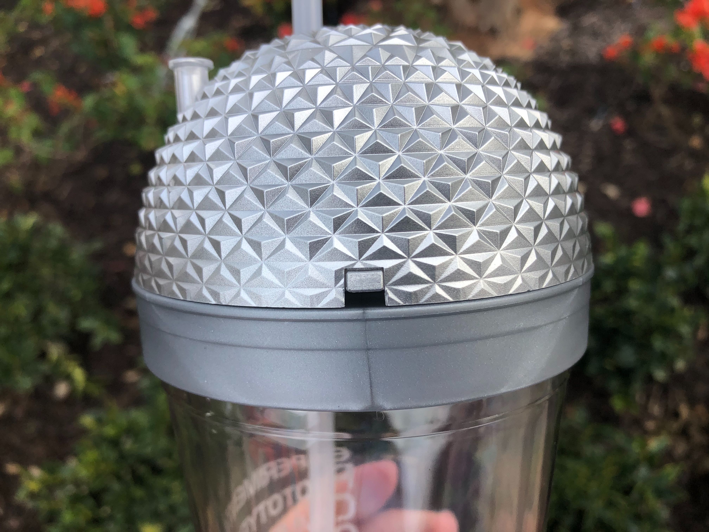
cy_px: 266
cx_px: 354
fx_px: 573
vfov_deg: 49.7
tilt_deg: -49.2
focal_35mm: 28
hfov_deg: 63.4
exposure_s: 1/762
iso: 20
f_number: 1.8
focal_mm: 3.99
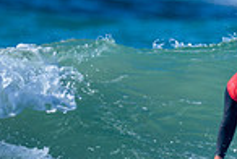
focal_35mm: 4359
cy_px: 98
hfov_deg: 0.5
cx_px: 82
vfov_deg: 0.3
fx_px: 28755
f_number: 6.3
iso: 140
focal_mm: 800
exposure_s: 1/1000
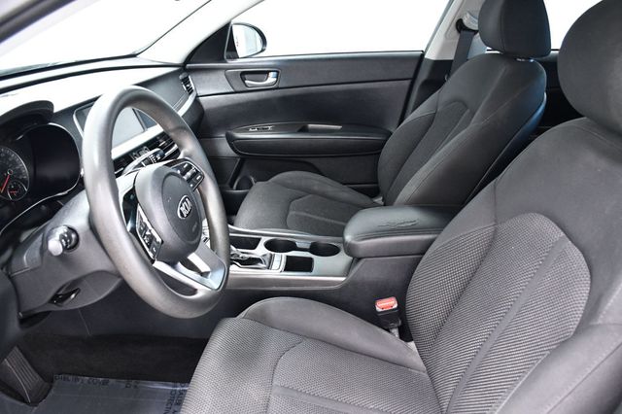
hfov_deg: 67.4
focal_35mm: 27
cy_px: 207
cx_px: 311
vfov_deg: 47.9
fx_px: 466
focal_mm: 18
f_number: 5.6
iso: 2500
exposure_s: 1/50
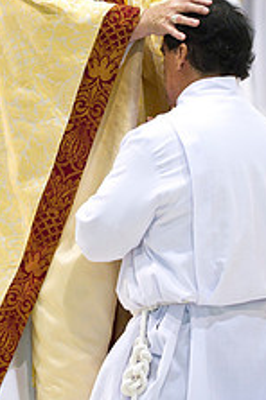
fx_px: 2601
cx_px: 87
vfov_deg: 8.8
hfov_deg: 5.9
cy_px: 147
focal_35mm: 234
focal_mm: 116
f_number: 2.8
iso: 2000
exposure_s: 1/160
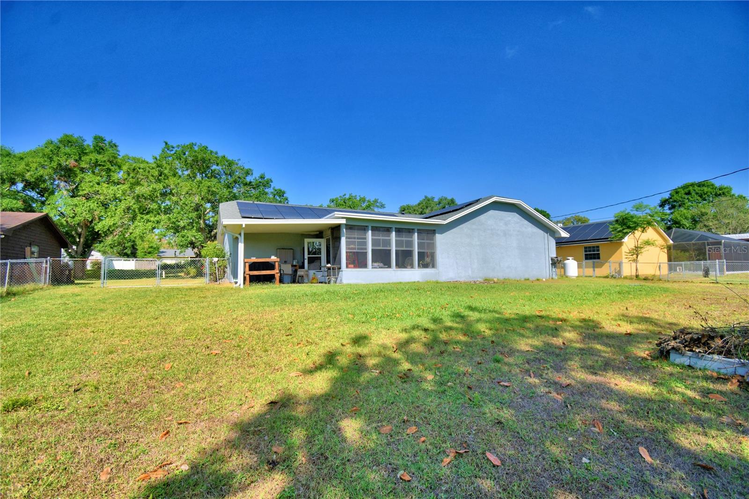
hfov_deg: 100.4
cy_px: 250
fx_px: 312
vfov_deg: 77.3
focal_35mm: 15
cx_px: 374
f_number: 4.5
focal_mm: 10
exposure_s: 1/1600
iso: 100
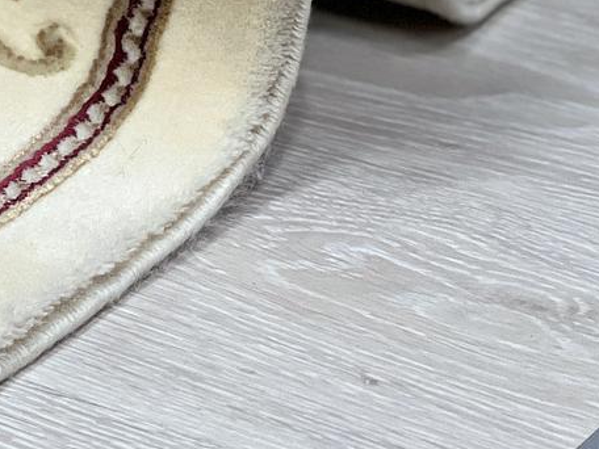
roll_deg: +1.0
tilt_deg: -24.1
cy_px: -66
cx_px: -152
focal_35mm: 270
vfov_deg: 5.5
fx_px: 4672
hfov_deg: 7.3
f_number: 2.8
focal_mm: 9
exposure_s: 1/100
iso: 200
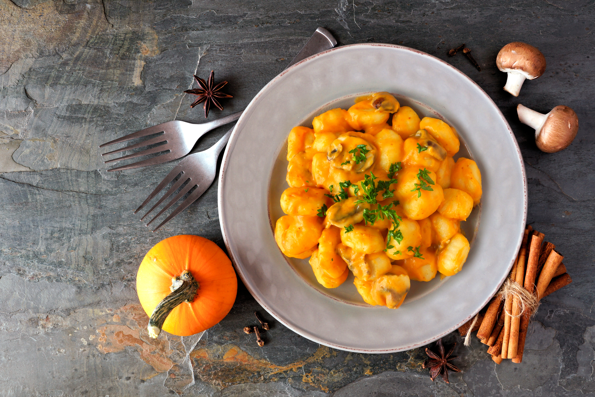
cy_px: 198
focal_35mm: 42
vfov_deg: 31.9
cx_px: 298
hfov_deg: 46.4
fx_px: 694
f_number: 11
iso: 100
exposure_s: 5
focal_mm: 28
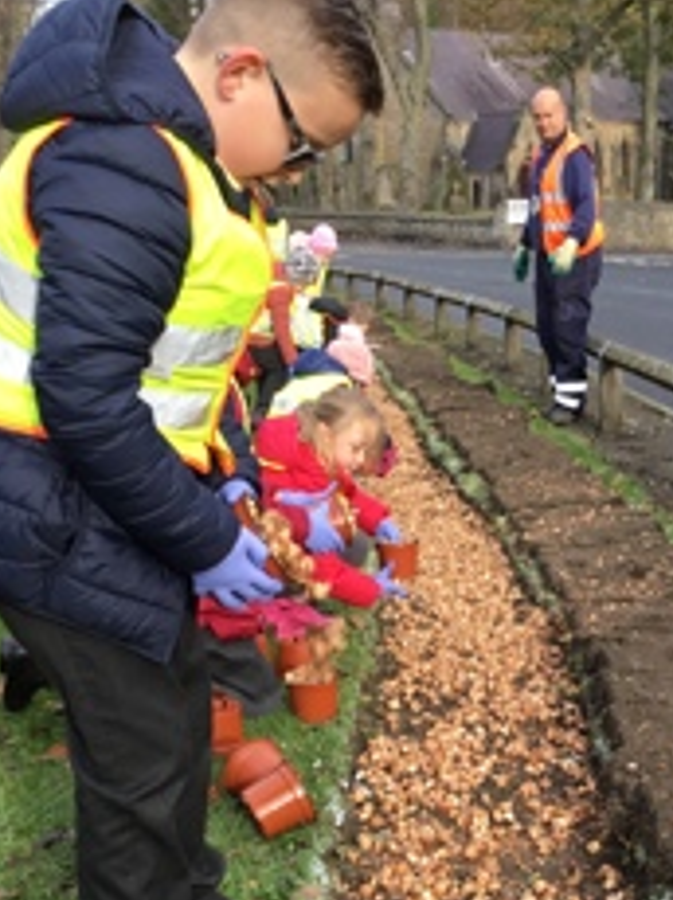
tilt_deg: -21.2
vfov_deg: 34.2
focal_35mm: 54
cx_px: 493
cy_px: 755
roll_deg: +2.0
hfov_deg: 26.7
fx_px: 1402
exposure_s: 1/167
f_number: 2.4
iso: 25
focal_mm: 3.3
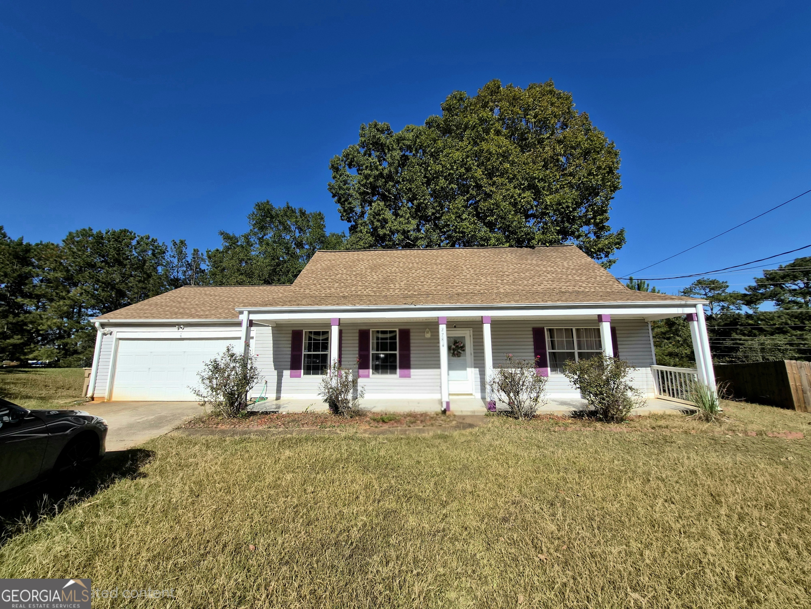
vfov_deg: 89.9
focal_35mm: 13
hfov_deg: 106.2
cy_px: 304
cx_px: 406
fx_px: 305
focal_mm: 1.7
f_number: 2.2
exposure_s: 1/2000
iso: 25
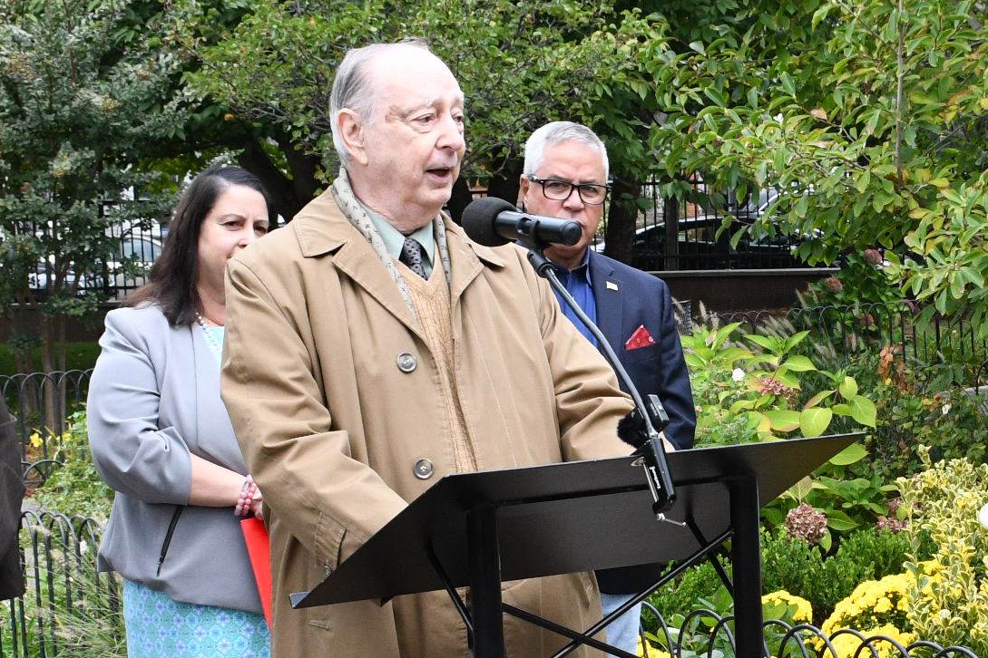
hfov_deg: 21.7
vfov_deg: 14.8
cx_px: 863
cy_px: 491
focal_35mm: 92
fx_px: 2525
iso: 1600
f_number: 10
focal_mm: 24
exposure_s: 1/400
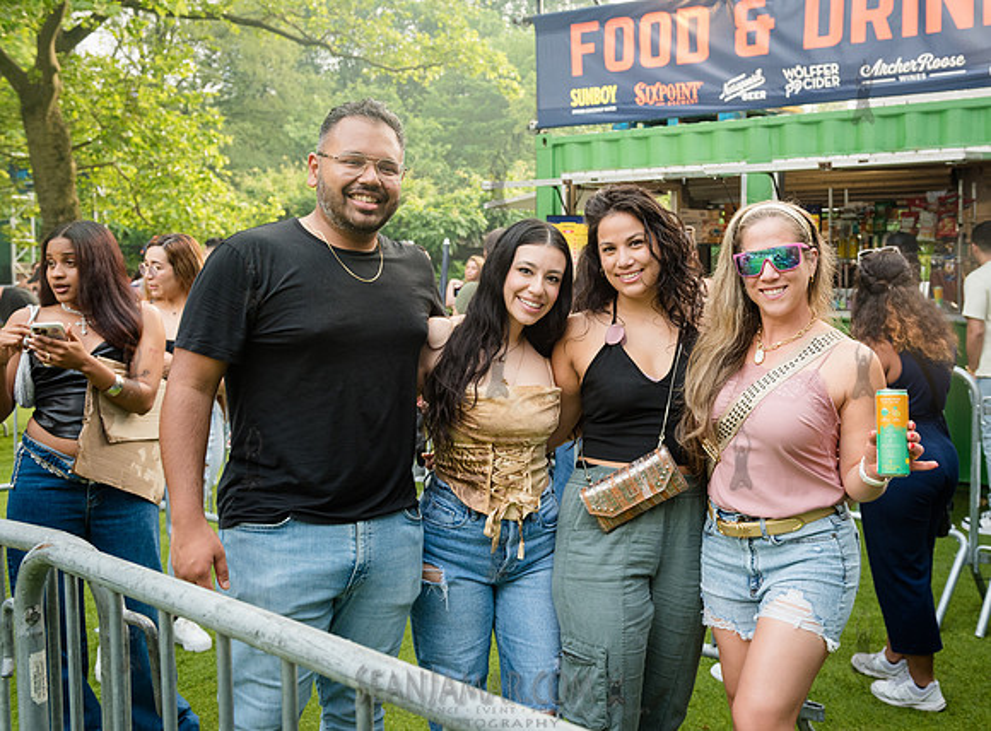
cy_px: 332
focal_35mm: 37
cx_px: 581
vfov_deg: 38.6
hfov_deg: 50.6
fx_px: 1043
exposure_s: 1/200
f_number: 4.5
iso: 1000
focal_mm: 31
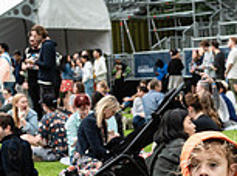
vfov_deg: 11.2
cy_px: 234
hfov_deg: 15.3
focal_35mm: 128
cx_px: 214
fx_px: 874
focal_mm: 35
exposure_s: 1/400
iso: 500
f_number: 4.5
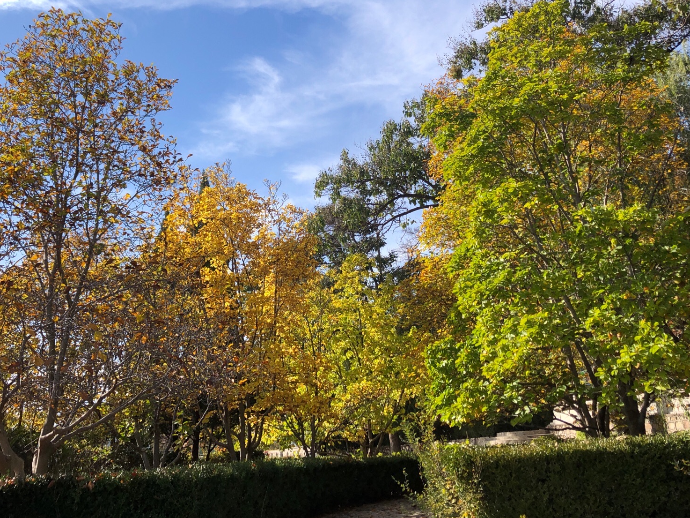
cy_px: 209
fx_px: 757
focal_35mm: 38
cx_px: 313
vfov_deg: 37.6
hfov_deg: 48.9
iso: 20
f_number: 1.8
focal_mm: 3.99
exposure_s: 1/1845
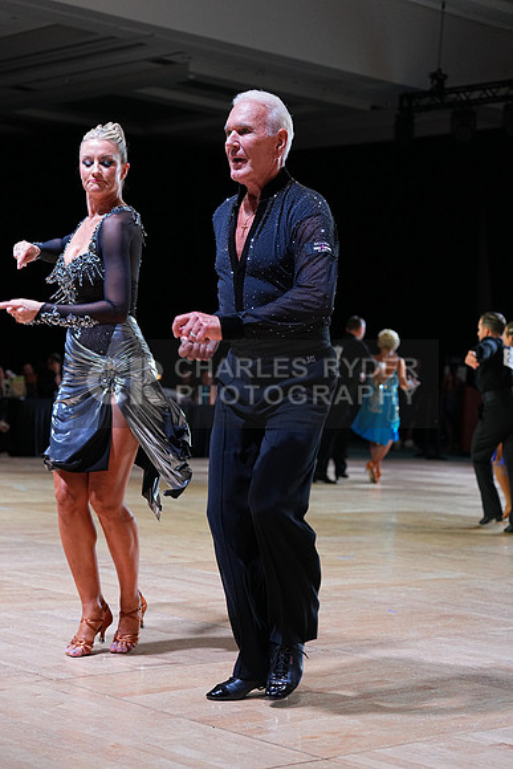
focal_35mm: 70
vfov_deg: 28.8
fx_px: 1495
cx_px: 256
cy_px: 384
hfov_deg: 19.5
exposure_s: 1/400
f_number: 4
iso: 1250
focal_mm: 70
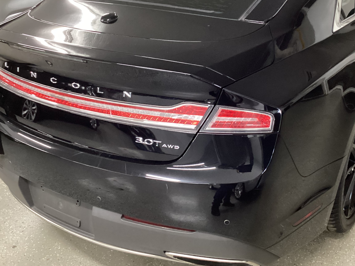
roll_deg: +1.4
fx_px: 451
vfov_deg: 32.7
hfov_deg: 42.8
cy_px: 98
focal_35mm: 44
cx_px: 203
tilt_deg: -23.6
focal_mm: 3.3
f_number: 2.4
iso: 500
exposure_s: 1/30
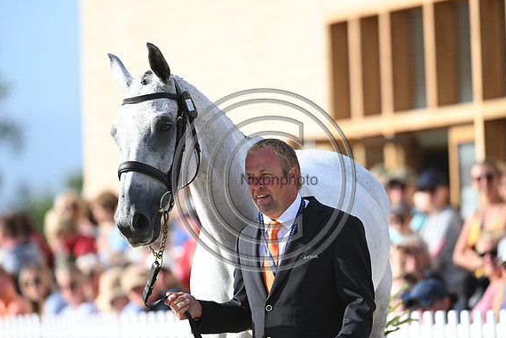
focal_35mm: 387
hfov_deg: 5.3
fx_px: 5439
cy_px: 168
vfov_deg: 3.6
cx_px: 254
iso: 560
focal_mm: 380
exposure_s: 1/1600
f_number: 5
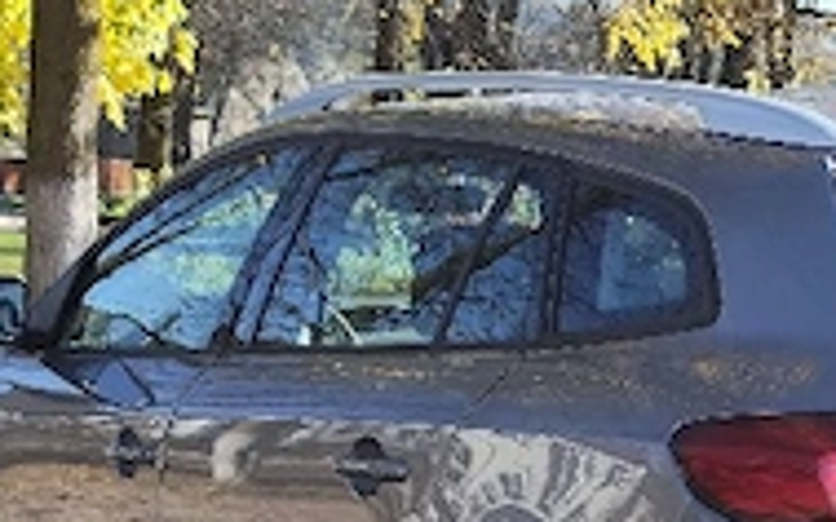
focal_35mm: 101
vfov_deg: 12.8
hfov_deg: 20.4
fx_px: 2300
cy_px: 531
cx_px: 628
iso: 50
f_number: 1.65
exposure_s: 1/625
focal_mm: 6.14
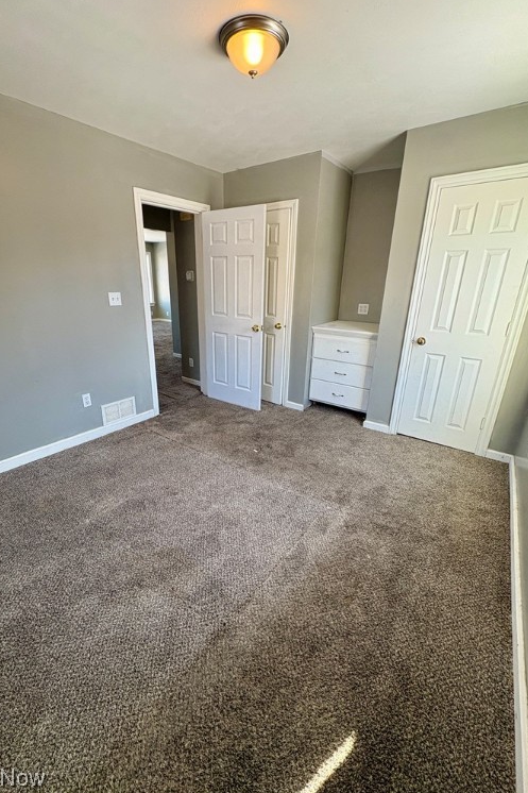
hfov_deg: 77.2
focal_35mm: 15
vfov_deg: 100.4
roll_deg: -0.3
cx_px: 246
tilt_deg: -18.7
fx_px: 330
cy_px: 393
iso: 160
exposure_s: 1/120
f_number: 2.2
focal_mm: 2.22
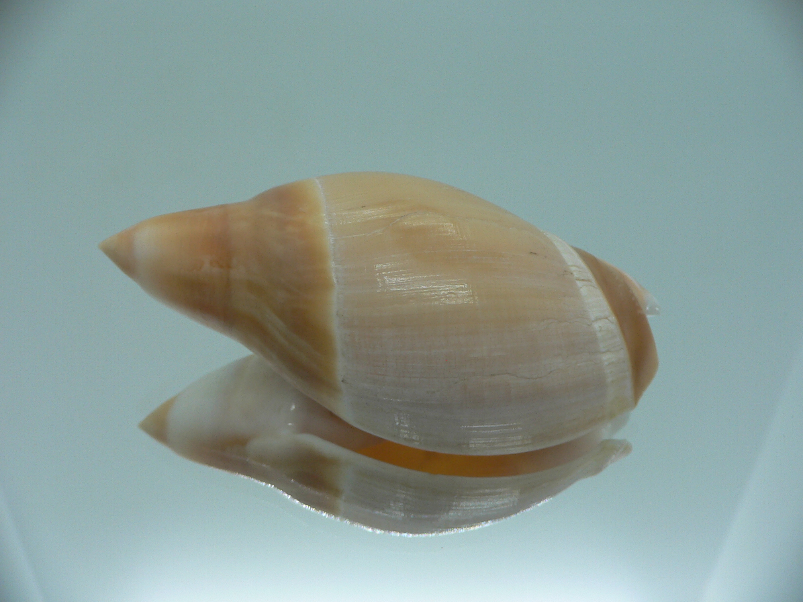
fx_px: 812
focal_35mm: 35
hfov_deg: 52.6
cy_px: 301
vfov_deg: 40.7
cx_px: 402
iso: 80
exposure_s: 1/60
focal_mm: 4.6
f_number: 2.8
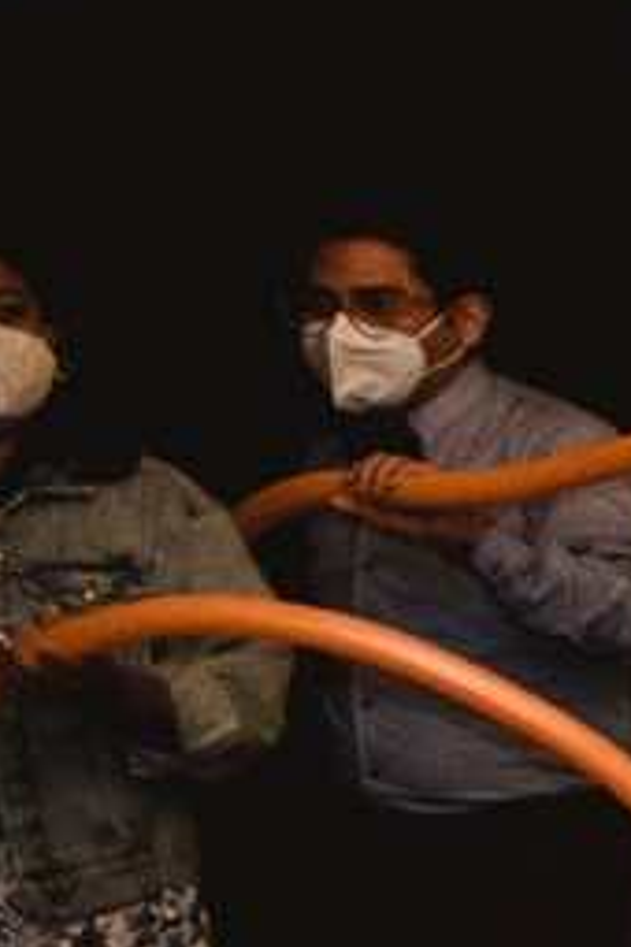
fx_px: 4653
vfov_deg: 11.6
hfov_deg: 5.3
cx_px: 3467
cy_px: 767
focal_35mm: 177
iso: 1250
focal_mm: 22
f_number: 3.2
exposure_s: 1/125
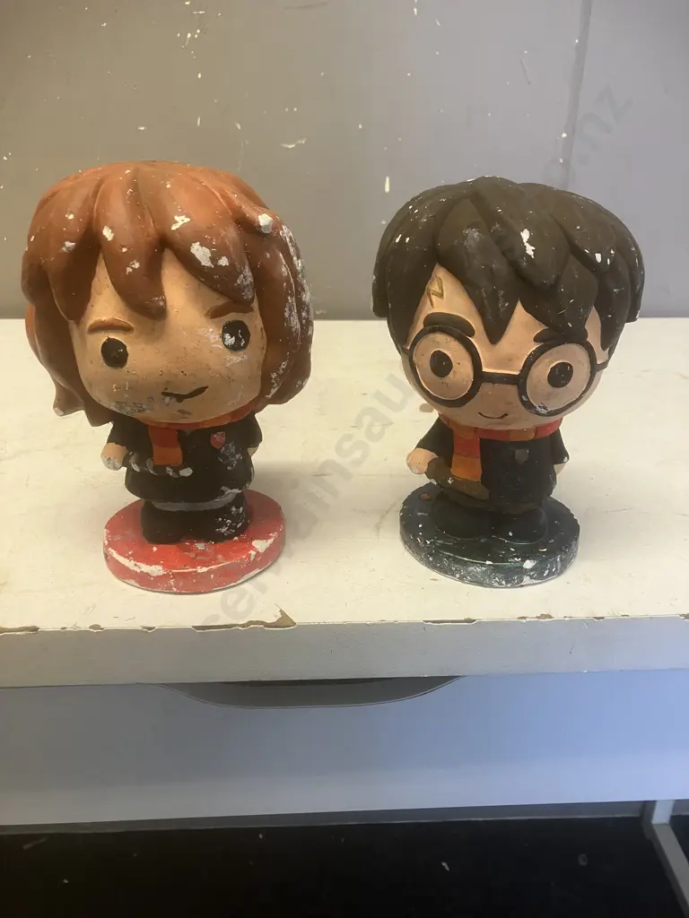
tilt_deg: -22.9
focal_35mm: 28
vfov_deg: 63.4
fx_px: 743
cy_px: 459
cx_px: 344
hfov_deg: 49.7
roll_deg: -0.8
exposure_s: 1/50
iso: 80
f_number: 1.8
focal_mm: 3.99
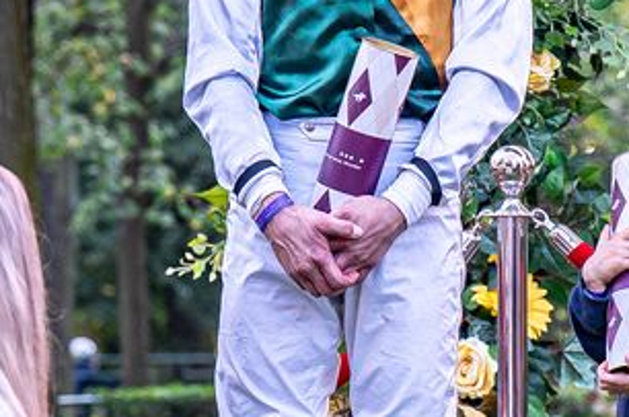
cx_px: 439
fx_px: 4832
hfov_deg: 7.4
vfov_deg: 4.9
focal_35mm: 277
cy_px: 161
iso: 400
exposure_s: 1/500
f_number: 3.5
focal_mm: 70
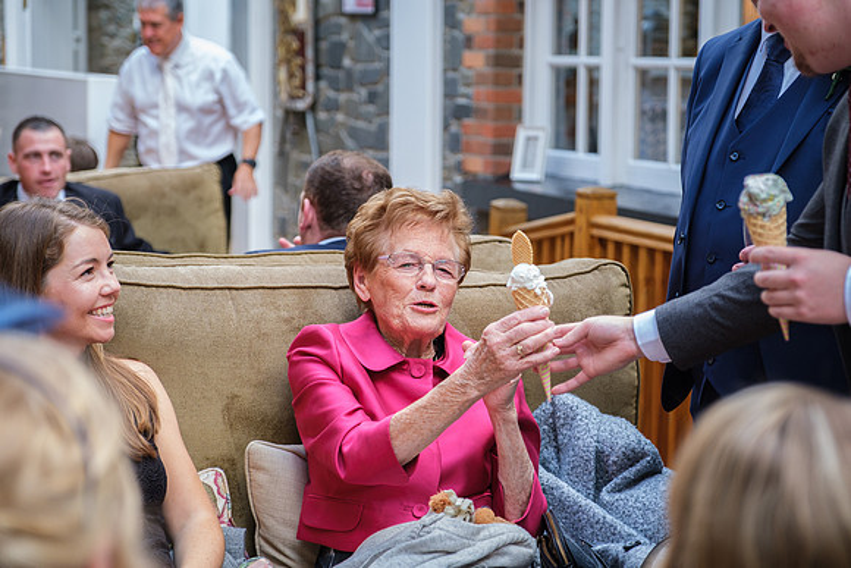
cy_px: 284
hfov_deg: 23.8
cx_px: 432
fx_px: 2017
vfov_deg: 16.0
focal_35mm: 85
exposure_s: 1/160
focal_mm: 55
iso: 800
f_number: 2.8
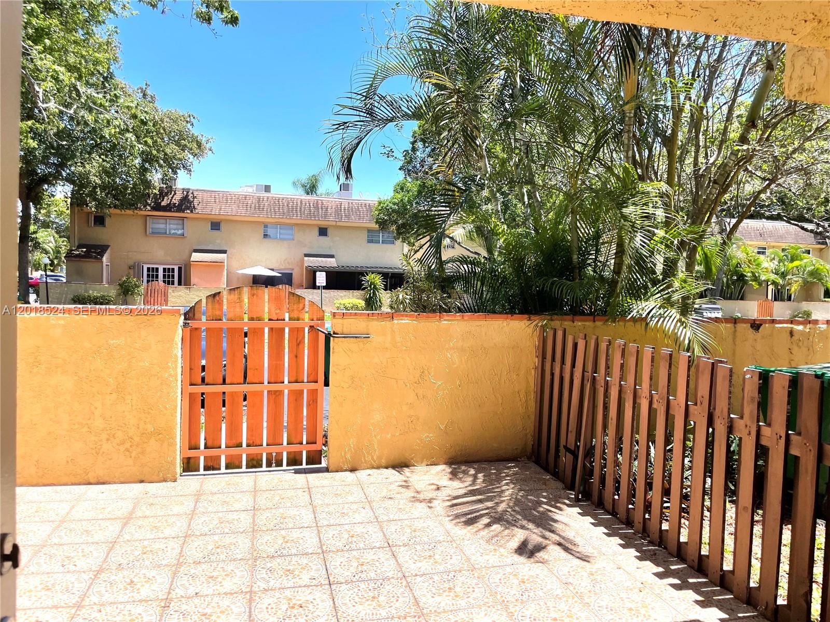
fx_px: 623
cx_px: 415
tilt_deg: -0.9
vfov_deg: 53.1
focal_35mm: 26
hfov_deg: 67.3
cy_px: 311
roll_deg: -1.6
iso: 32
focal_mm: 4.2
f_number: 1.6
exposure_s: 1/2257
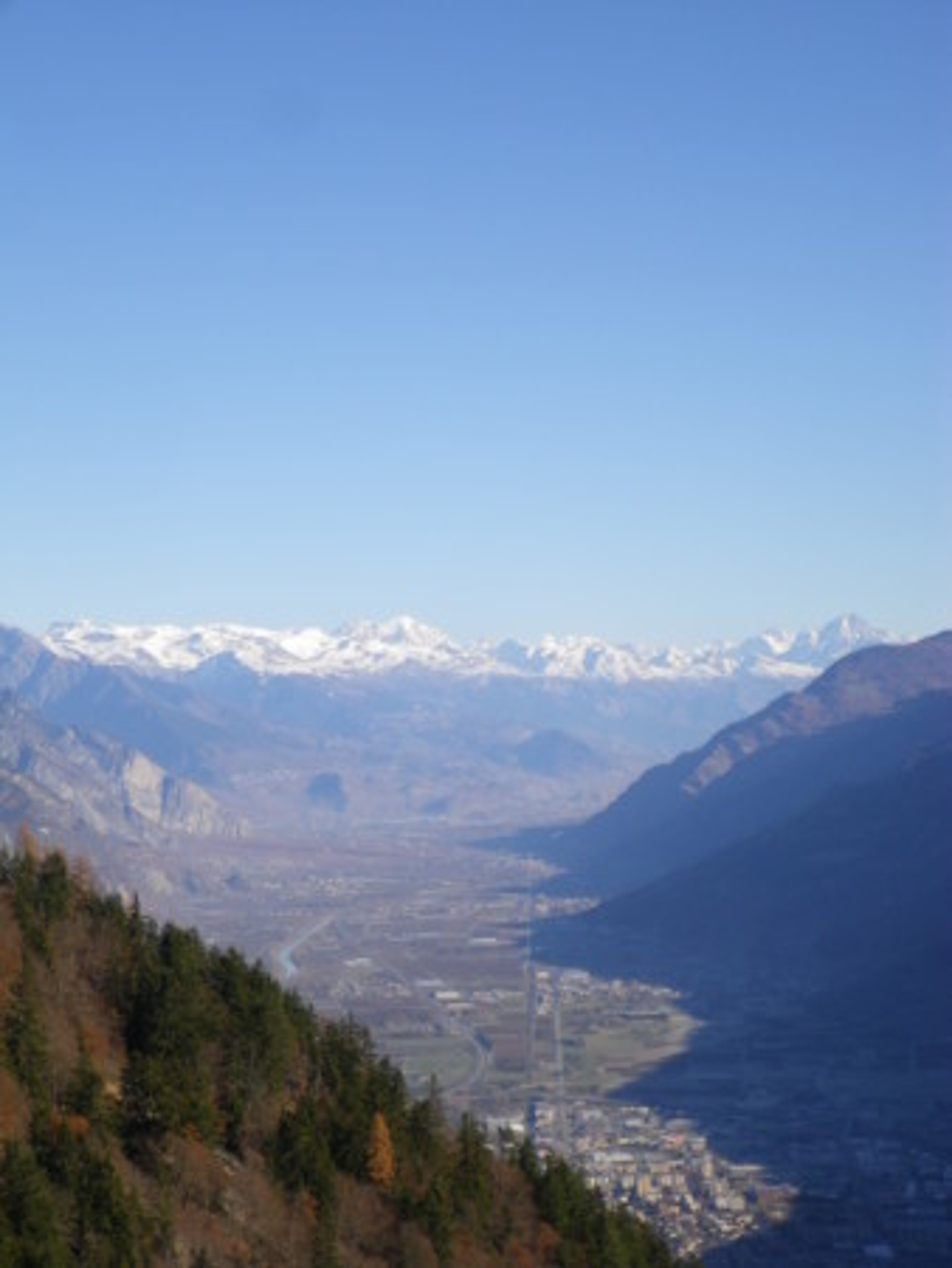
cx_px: 476
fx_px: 3260
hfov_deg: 16.6
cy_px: 634
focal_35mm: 89
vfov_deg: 22.0
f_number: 4.4
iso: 80
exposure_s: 1/640
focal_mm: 16.02
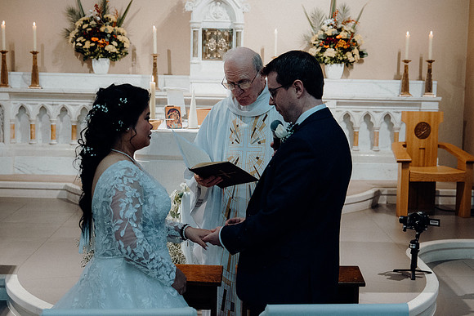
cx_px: 237
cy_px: 158
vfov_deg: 22.3
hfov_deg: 32.9
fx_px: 803
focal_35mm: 61
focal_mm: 41
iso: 1600
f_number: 3.5
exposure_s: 1/160
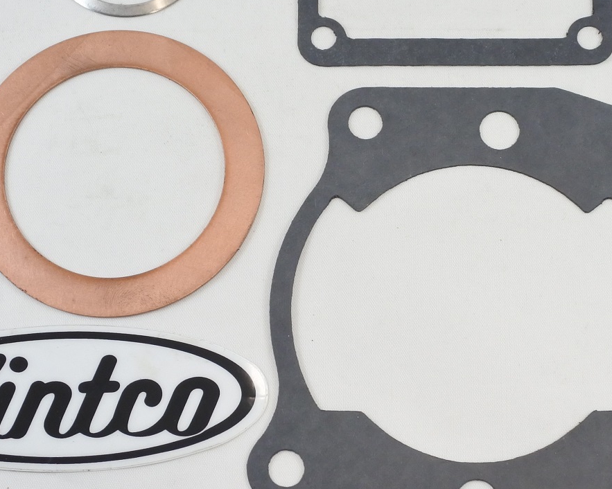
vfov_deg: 24.9
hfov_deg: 30.9
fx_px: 1105
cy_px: 180
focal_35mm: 61
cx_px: 336
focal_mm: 12.8
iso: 400
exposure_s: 1/160
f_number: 4
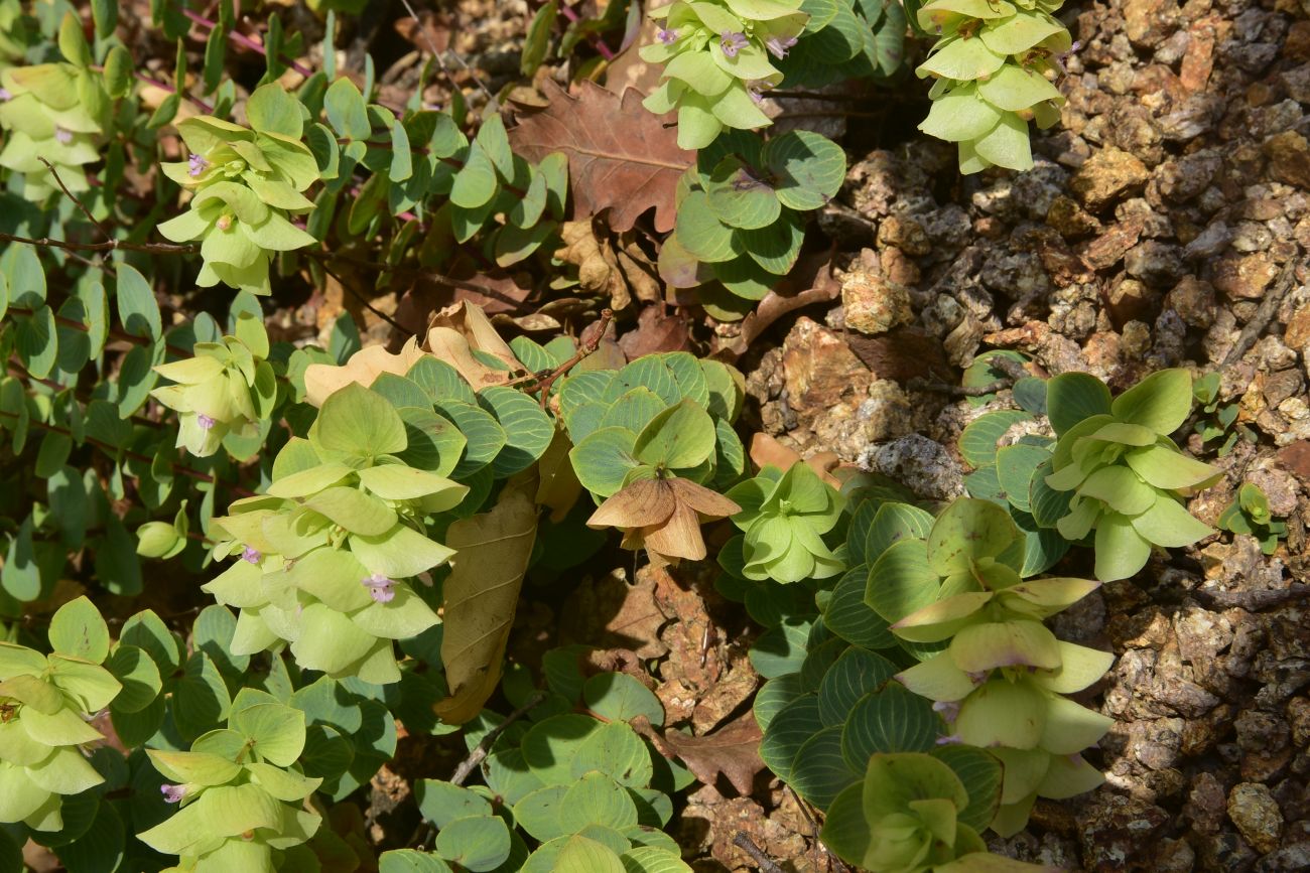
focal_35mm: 72
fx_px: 2620
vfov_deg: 18.9
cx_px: 655
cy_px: 436
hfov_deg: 28.1
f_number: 25
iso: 320
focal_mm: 72
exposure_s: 1/125
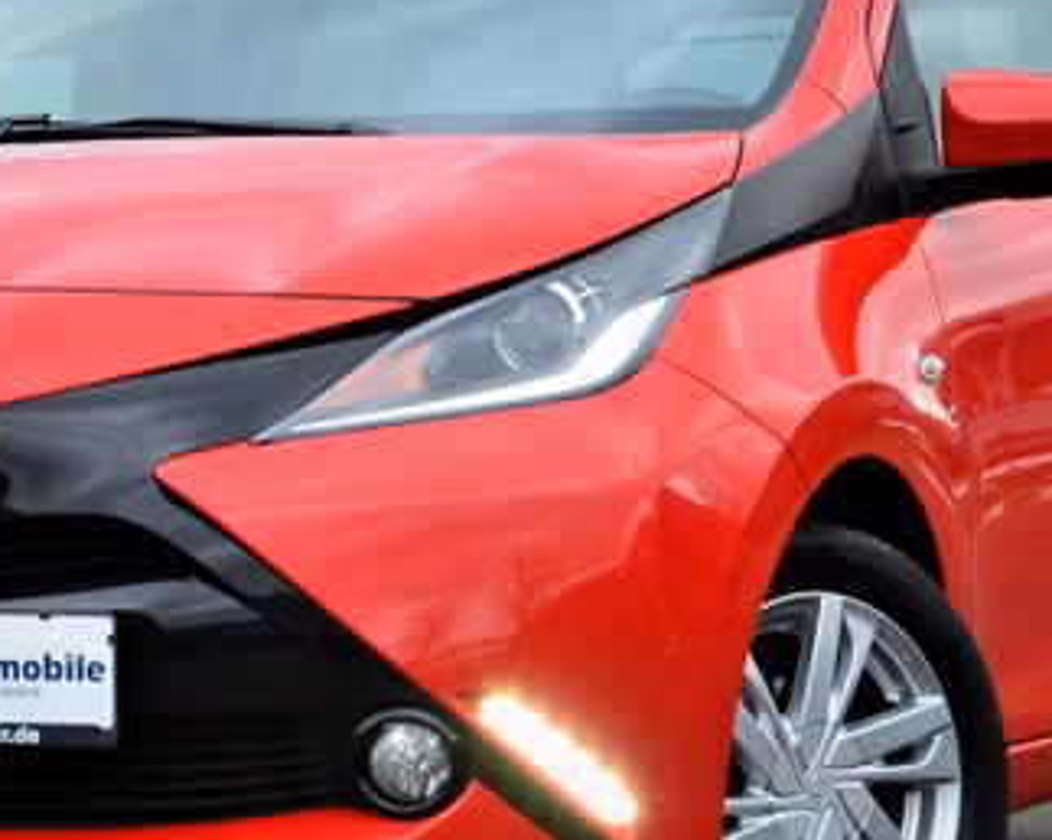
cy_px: 430
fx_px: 5196
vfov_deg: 9.2
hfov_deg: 11.6
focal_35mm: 167
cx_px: 482
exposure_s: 1/40
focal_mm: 48
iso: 400
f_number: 9
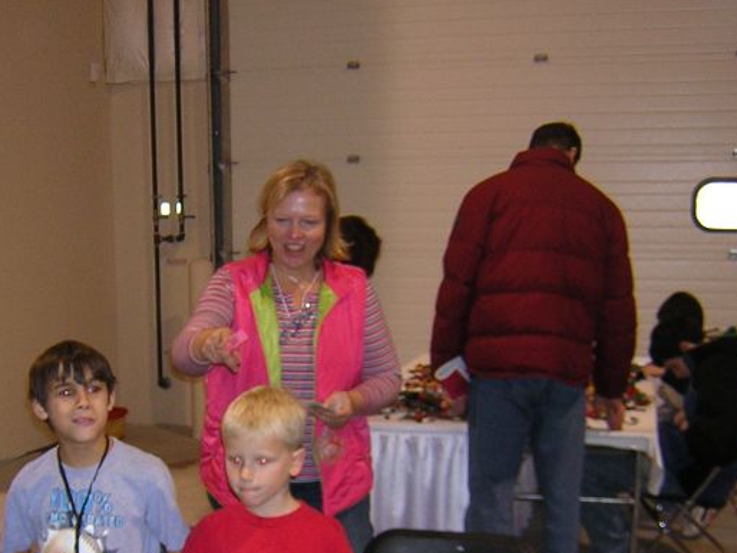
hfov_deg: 34.1
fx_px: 1193
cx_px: 254
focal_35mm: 56
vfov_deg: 25.8
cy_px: 408
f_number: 2.6
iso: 235
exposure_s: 1/60.1
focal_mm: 4.7
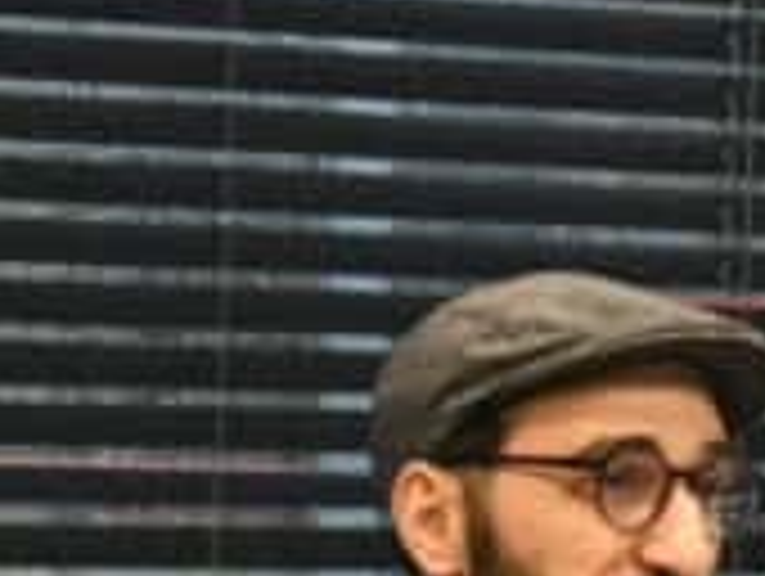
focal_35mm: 315
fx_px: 6971
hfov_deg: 6.3
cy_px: 718
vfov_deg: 4.7
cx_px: 88
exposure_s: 1/160
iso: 3200
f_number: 5
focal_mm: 56
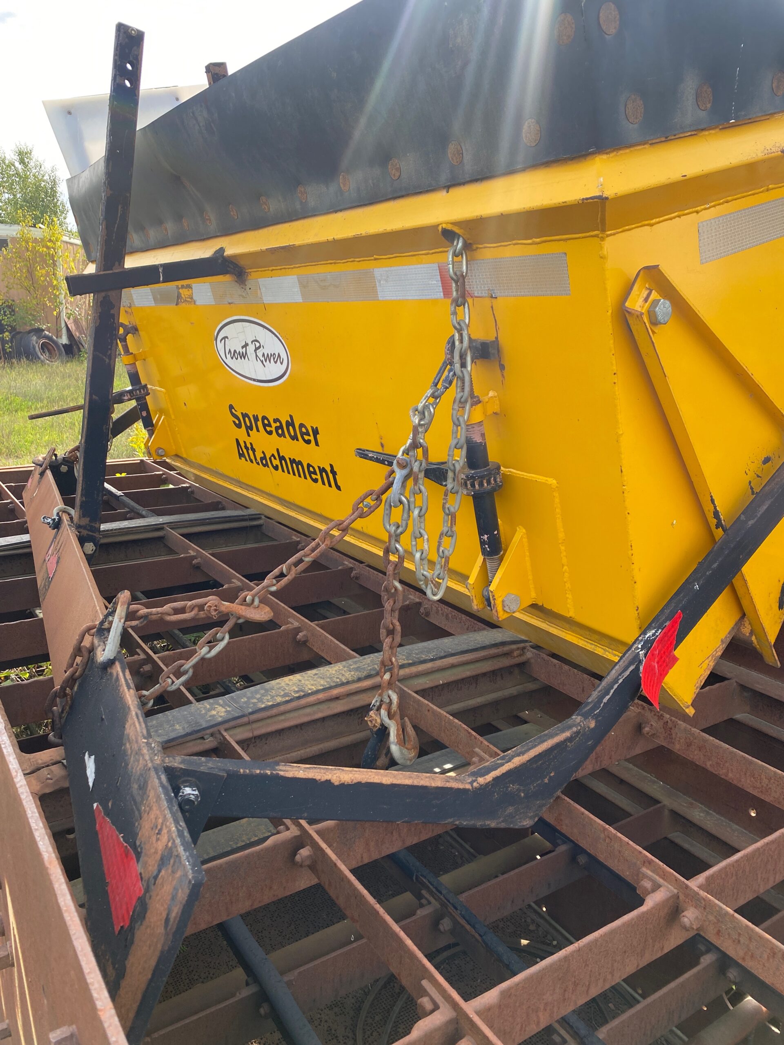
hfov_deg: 53.1
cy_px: 522
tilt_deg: -15.9
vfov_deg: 67.3
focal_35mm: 26
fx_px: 785
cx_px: 392
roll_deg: -0.8
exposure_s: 1/487
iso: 32
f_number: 1.8
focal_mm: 4.25
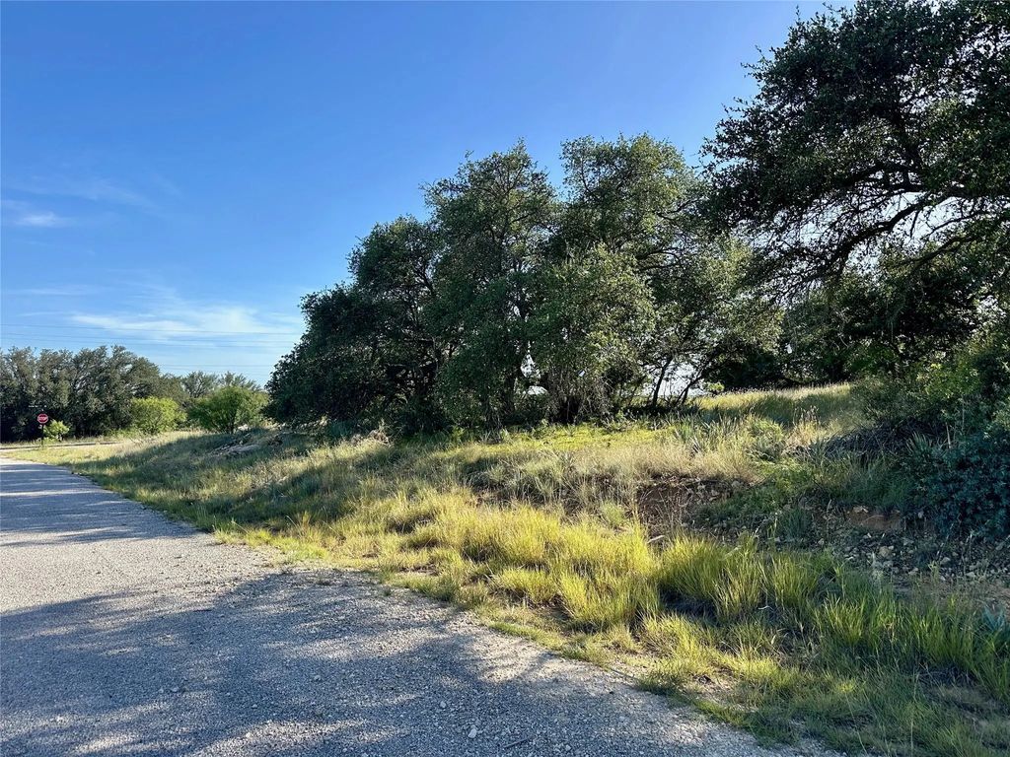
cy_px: 378
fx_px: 700
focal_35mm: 24
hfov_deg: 71.6
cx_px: 505
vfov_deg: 56.8
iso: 80
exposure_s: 1/2203
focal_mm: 6.86
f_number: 1.78
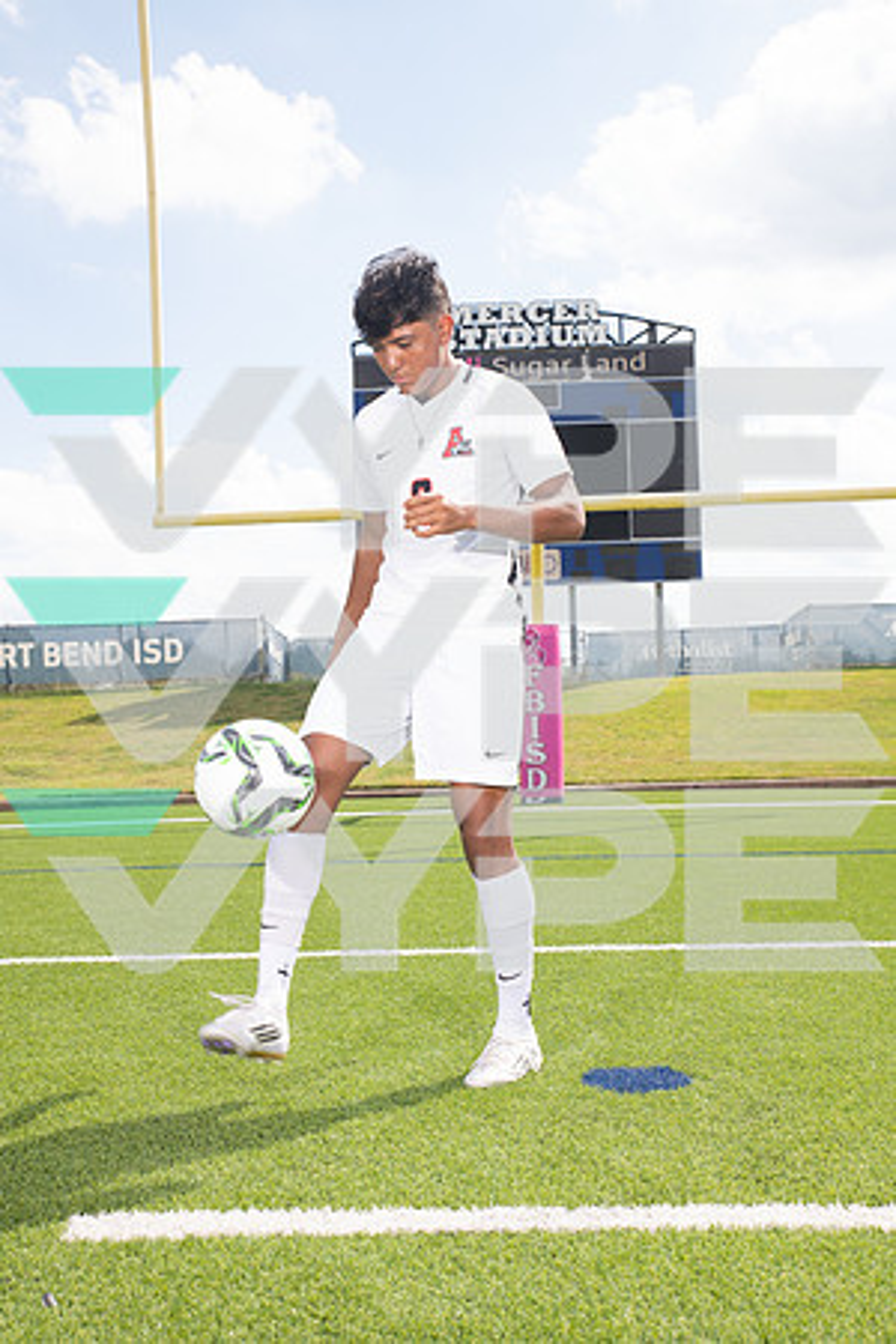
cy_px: 672
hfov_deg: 33.4
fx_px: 1493
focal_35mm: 40
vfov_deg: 48.5
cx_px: 448
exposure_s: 1/320
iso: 125
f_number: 7.1
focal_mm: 40
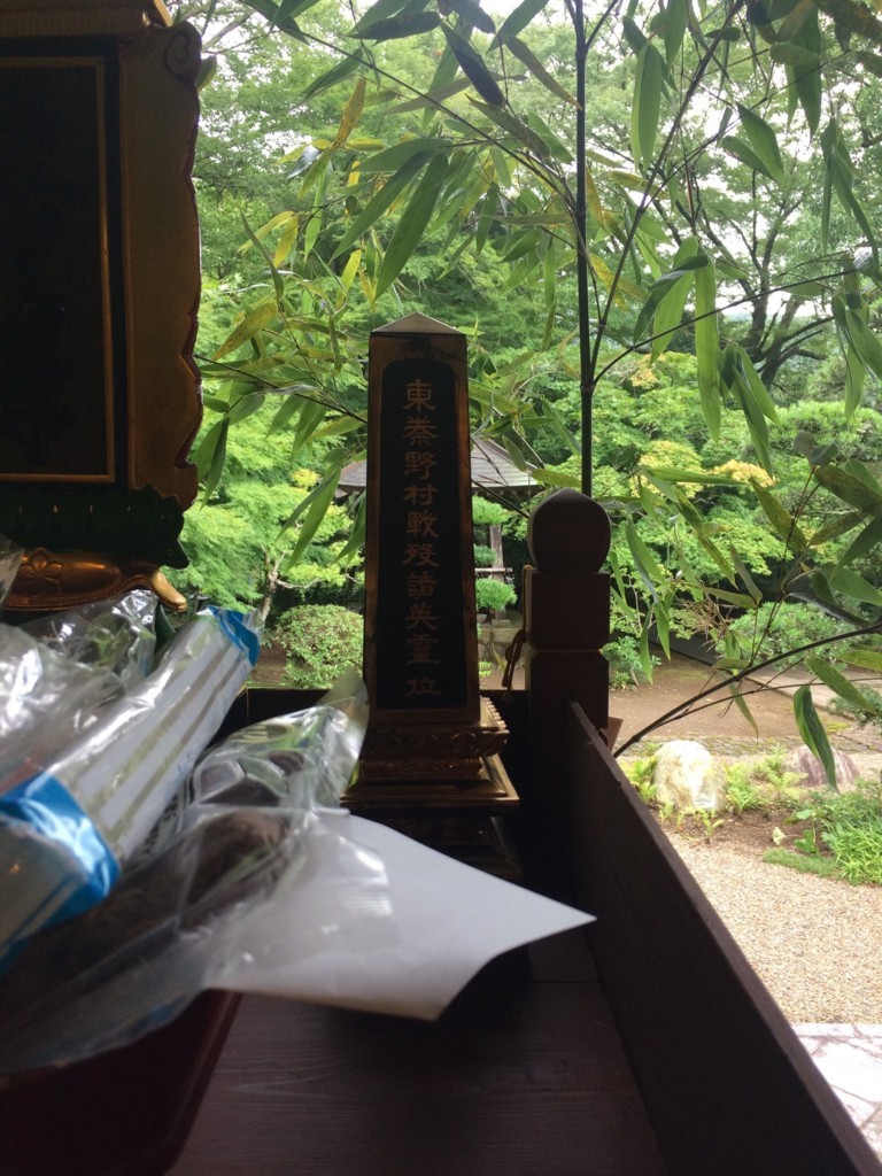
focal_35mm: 29
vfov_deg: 61.7
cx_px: 441
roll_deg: +2.7
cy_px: 588
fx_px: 985
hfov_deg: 48.2
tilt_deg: -6.5
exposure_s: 1/120
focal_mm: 4.15
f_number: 2.2
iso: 64
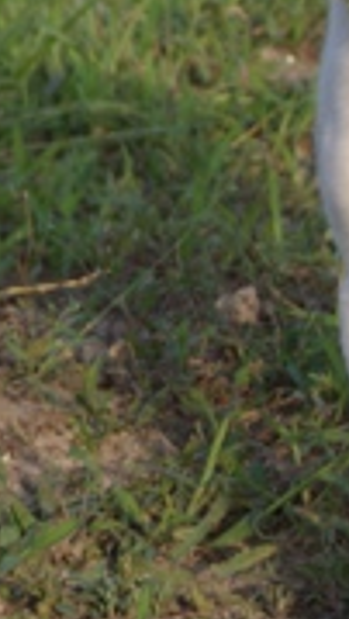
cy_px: 166
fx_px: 4612
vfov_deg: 7.7
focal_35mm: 281
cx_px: -111
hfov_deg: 4.3
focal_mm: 50
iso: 100
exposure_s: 1/100
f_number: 6.3
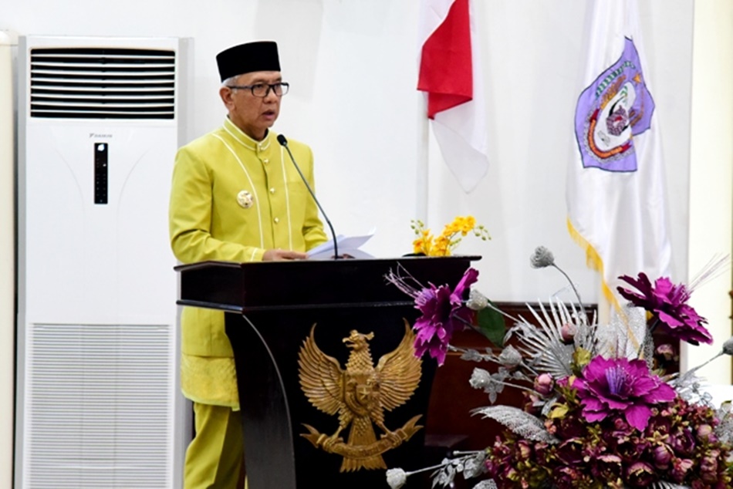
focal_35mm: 120
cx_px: 366
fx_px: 2444
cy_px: 244
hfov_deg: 17.1
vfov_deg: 11.4
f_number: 4
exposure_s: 1/160
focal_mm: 120
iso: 6400
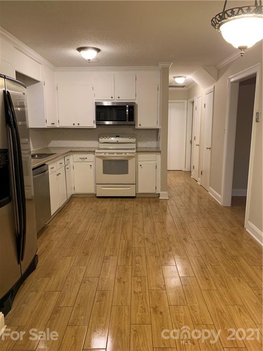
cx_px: 132
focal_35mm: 26
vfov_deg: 67.3
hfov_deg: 53.1
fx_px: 263
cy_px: 176
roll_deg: -0.2
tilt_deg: -10.3
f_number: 1.8
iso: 250
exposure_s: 1/60
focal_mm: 4.25
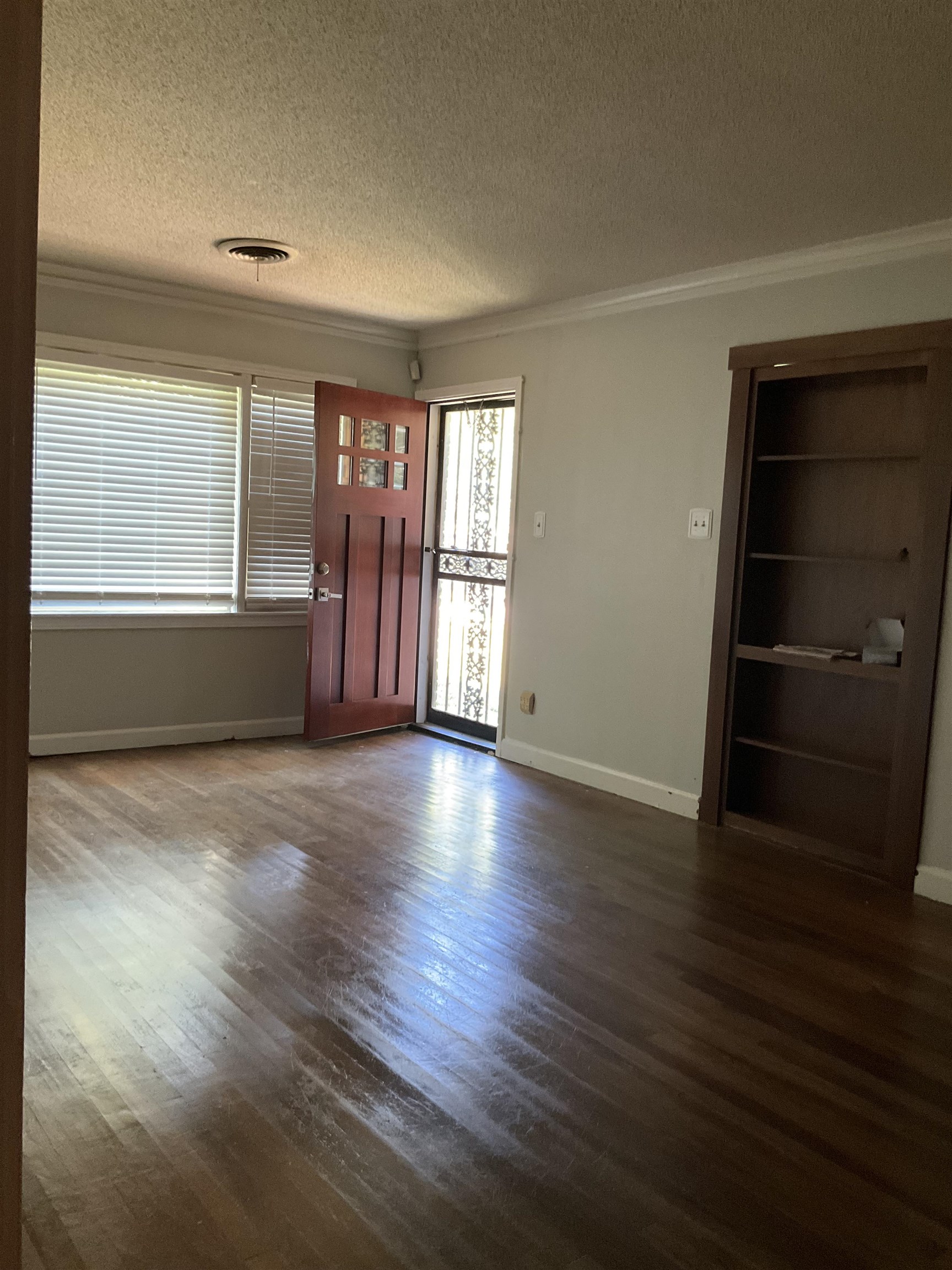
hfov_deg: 48.2
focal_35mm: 29
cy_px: 635
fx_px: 1063
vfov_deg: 61.7
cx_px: 476
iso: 250
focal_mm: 3
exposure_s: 1/60
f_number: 1.8
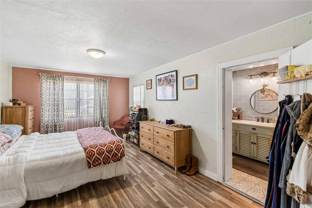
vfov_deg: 77.3
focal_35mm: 15
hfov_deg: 100.4
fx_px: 130
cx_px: 156
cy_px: 104
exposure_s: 1/6
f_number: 7.1
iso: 100
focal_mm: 10
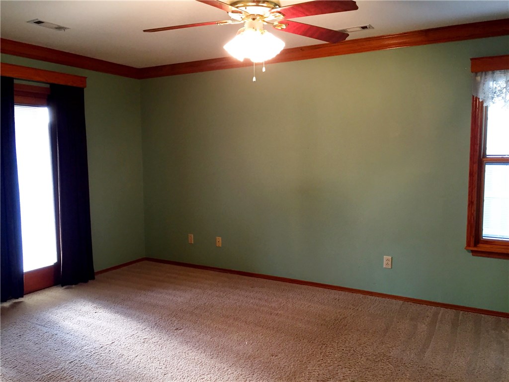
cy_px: 191
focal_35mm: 29
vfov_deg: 48.2
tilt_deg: -6.2
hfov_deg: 61.7
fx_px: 426
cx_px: 254
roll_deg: +1.1
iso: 160
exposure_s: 1/33
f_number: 2.2
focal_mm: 4.15
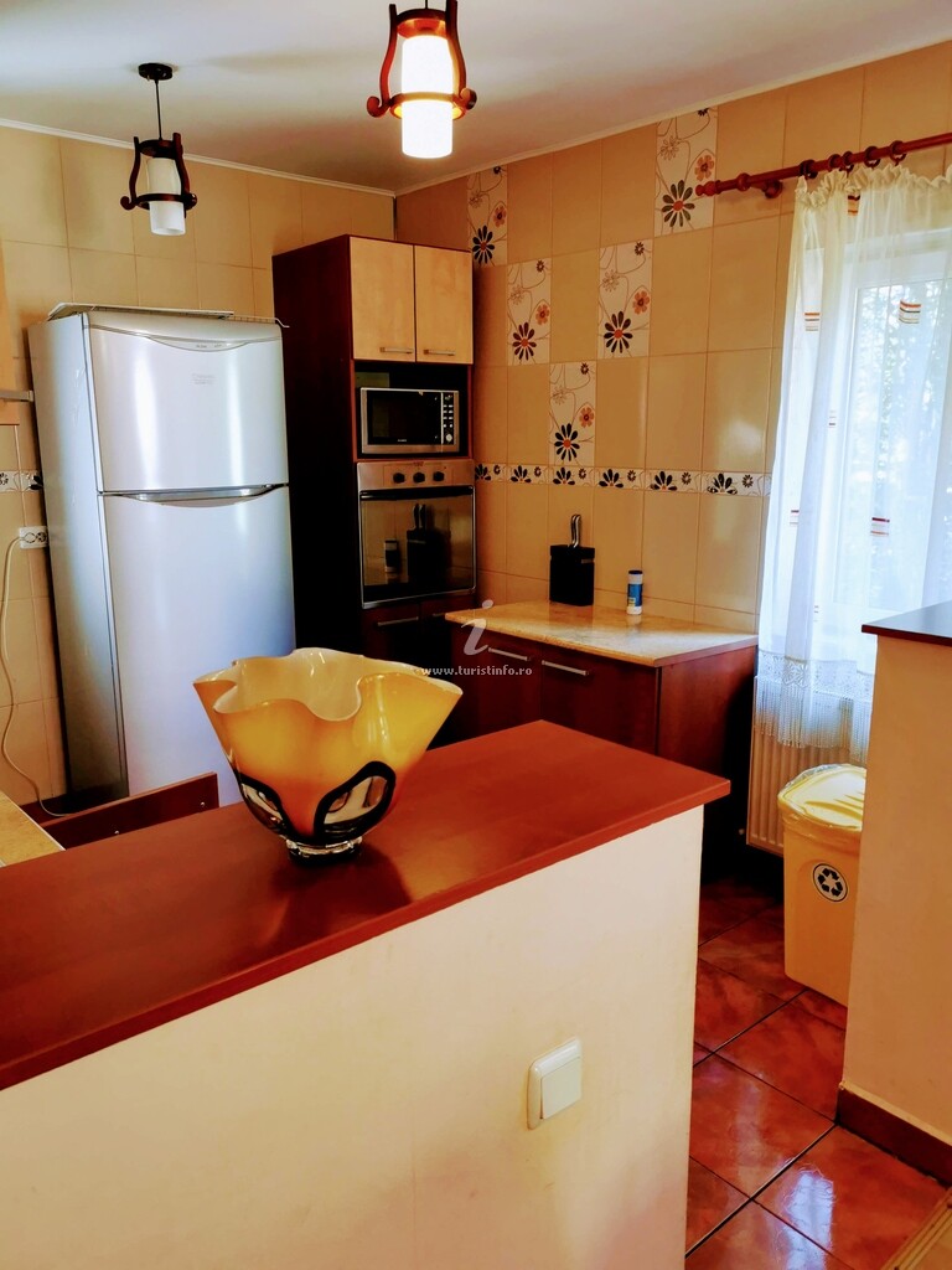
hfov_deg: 51.4
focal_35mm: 27
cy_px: 635
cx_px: 476
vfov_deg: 65.3
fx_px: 990
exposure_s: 1/50
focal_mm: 5.58
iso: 160
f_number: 1.8
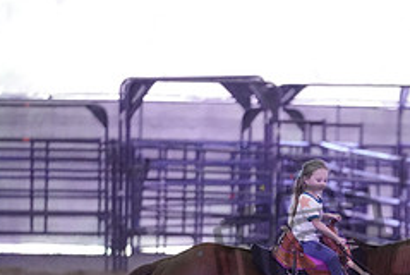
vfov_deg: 2.8
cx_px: 348
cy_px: 295
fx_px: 5530
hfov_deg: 4.2
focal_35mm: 485
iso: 16000
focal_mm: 200
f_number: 2.8
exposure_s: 1/2000
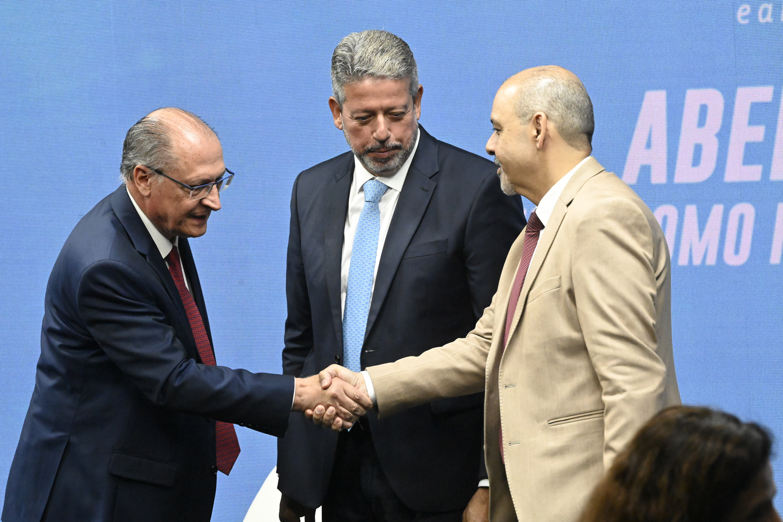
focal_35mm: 200
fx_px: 4350
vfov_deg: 6.9
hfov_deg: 10.3
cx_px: 392
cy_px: 261
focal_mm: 200
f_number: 10
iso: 10000
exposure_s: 1/125
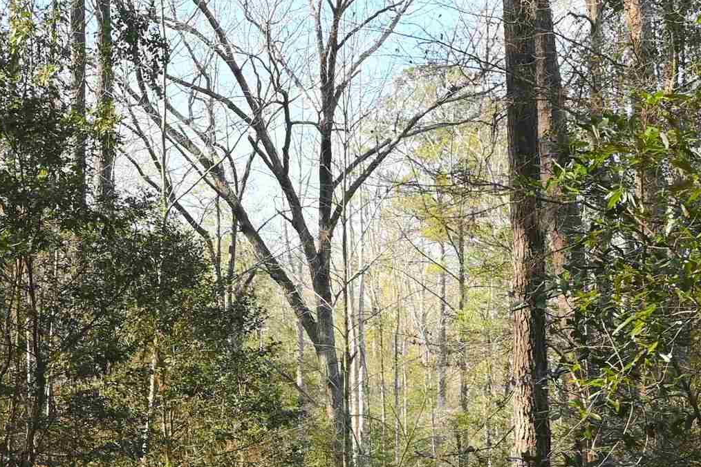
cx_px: 281
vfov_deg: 13.0
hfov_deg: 19.5
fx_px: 2035
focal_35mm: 105
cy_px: 385
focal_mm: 23
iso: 200
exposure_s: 1/250
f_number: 5.6
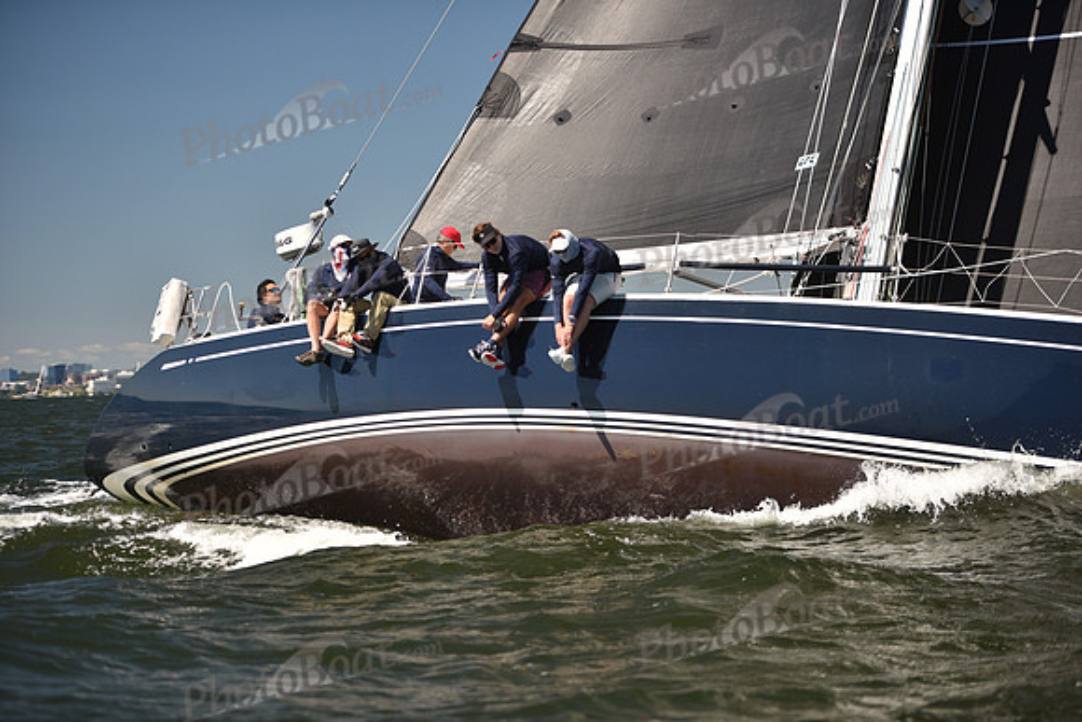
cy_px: 361
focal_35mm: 95
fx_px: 2856
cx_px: 541
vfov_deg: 14.4
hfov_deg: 21.5
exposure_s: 1/1600
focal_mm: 95
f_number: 2.8
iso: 250
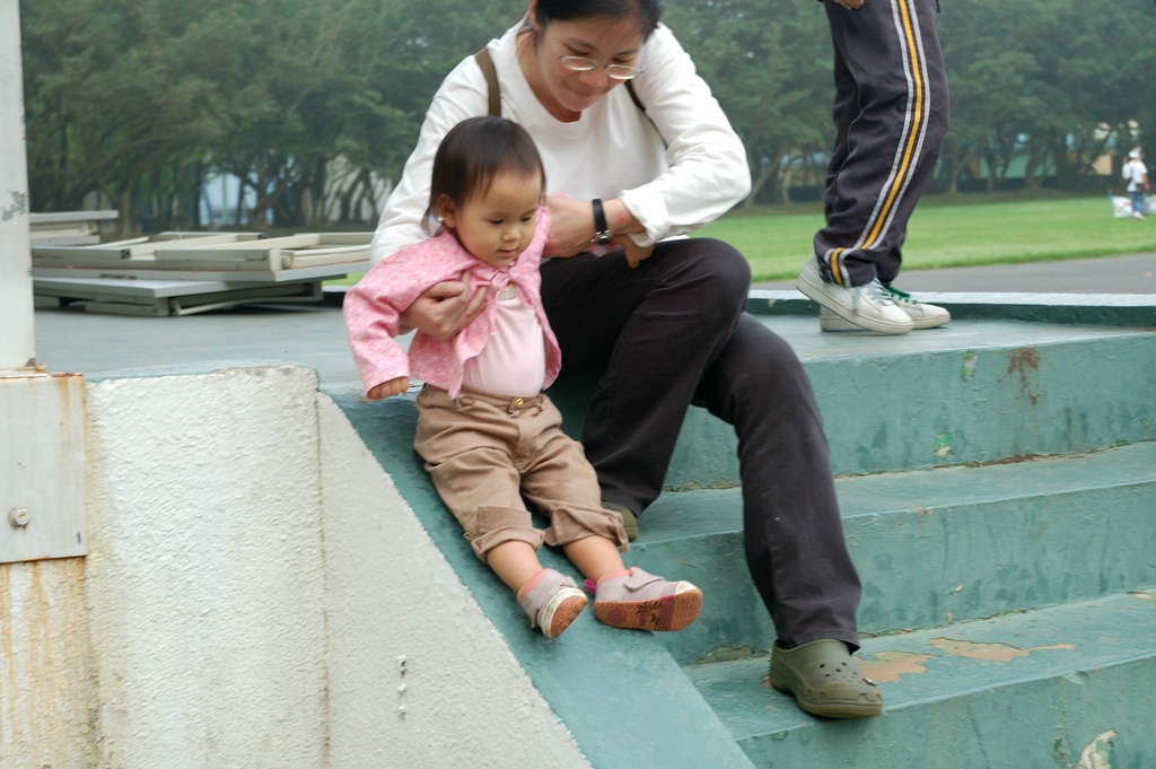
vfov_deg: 18.2
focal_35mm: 75
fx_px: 2406
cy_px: 384
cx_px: 578
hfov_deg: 27.0
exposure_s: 1/125
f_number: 5.6
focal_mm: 50
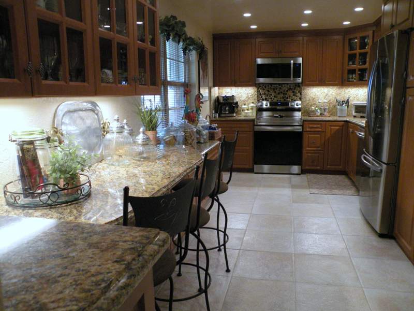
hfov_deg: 65.3
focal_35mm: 27
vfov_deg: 51.4
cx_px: 207
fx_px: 323
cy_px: 156
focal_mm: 4.7
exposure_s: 1/59
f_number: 2.8
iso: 362
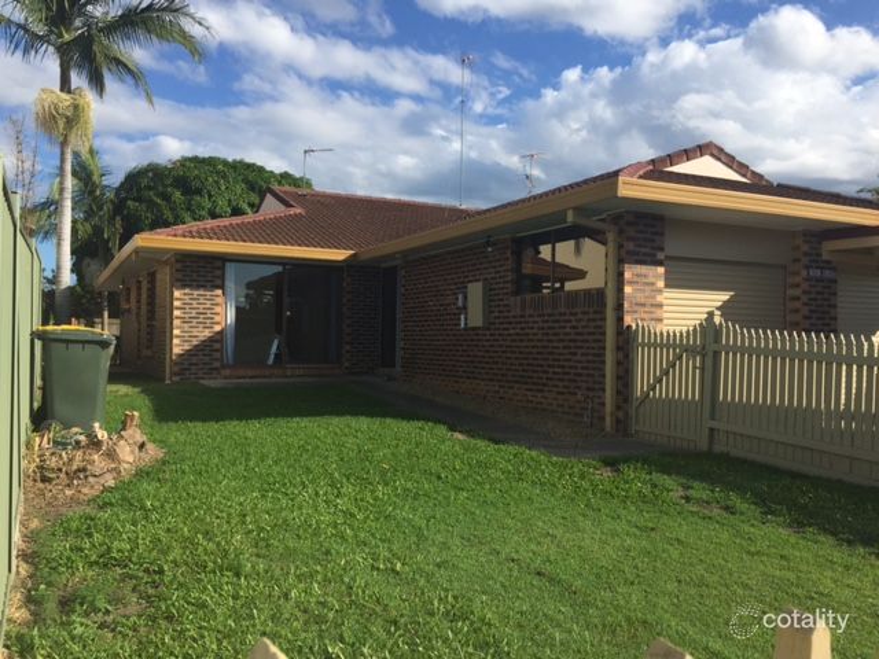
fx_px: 736
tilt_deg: +1.0
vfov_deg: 48.2
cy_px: 330
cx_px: 440
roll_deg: -2.6
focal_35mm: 29
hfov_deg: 61.7
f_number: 2.2
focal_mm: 4.15
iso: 32
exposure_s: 1/2475
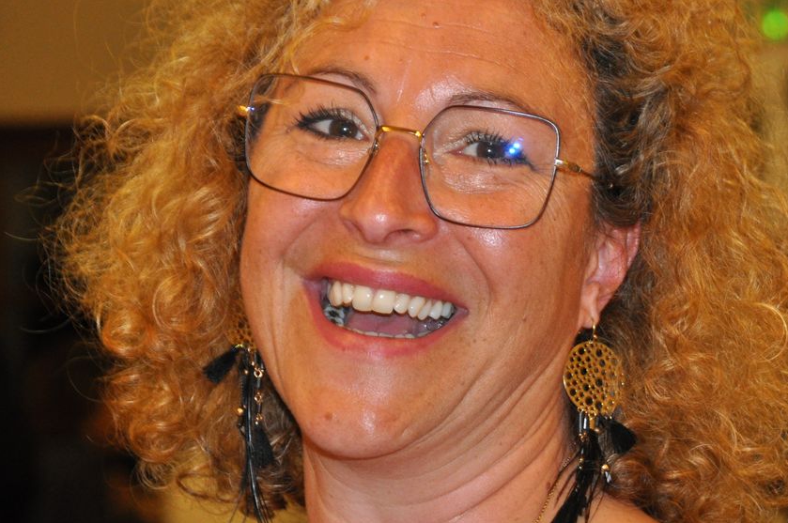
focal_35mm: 206
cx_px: 464
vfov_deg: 6.6
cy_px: 173
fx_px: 4503
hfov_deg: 10.0
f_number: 5.3
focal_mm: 90
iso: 800
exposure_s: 1/60
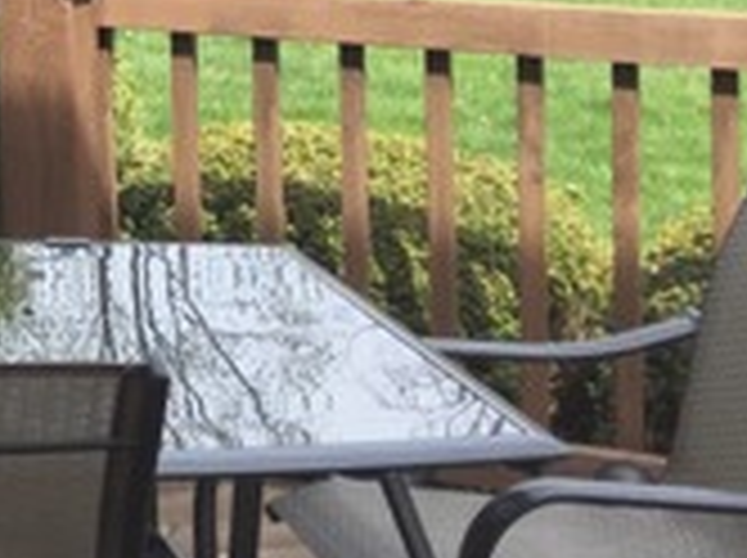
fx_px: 2413
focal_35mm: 112
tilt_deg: -2.3
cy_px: -306
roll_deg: +1.5
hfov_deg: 15.2
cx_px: -594
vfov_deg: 12.5
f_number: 2.2
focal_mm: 4.15
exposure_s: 1/1130
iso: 32
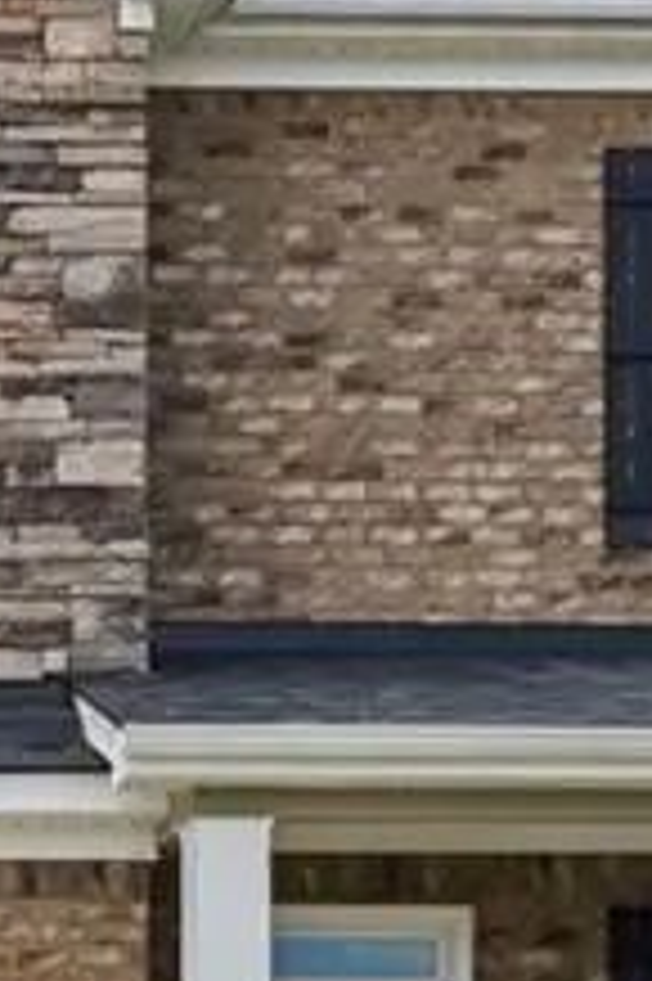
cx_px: -553
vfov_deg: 14.4
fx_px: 3836
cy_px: 855
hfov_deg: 9.2
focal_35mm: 141
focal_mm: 30
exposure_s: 1/125
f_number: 9
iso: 250
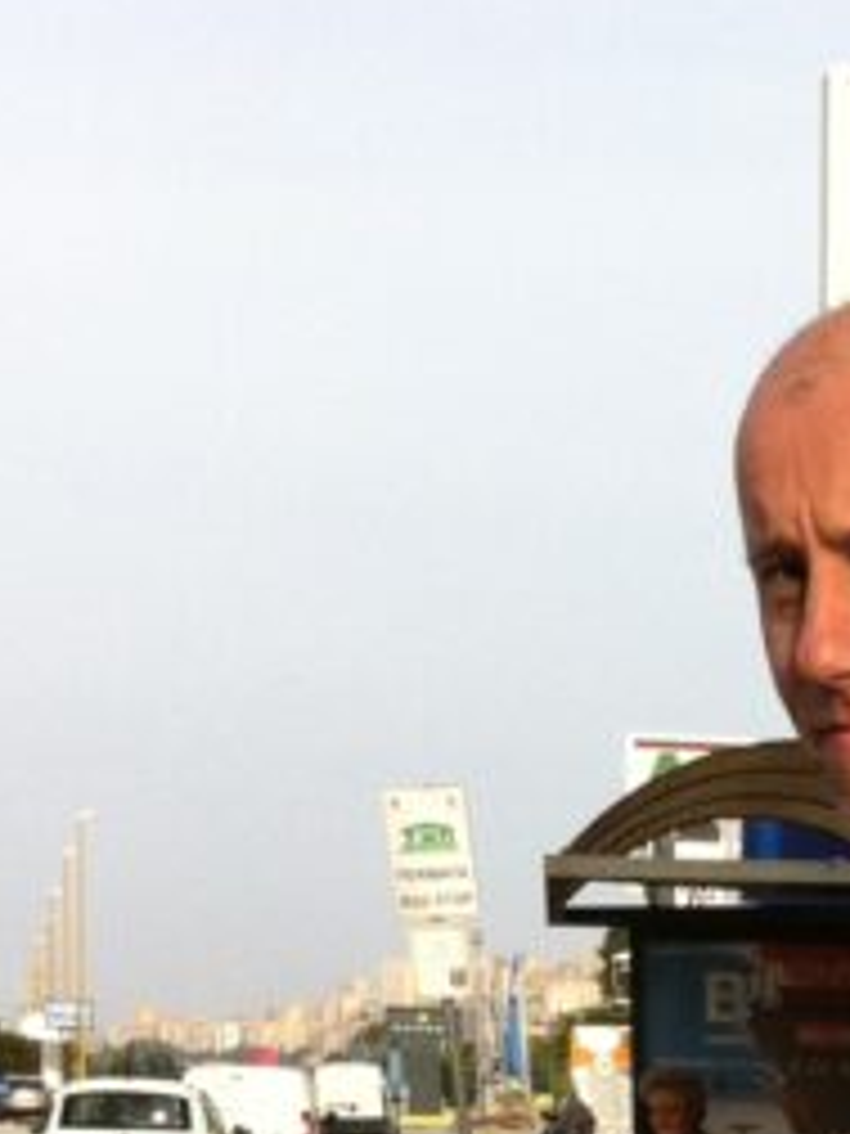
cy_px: 1958
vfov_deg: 12.8
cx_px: 1351
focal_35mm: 142
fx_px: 4649
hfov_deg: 10.1
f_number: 2.8
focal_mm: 3.85
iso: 80
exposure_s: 1/702
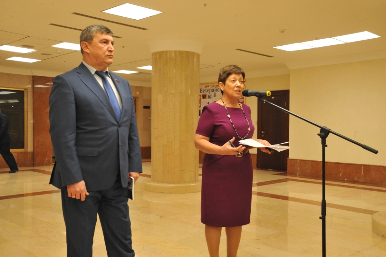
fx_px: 407
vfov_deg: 35.0
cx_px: 193
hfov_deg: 50.7
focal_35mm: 38
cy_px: 128
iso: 3200
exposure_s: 1/160
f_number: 8
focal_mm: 38
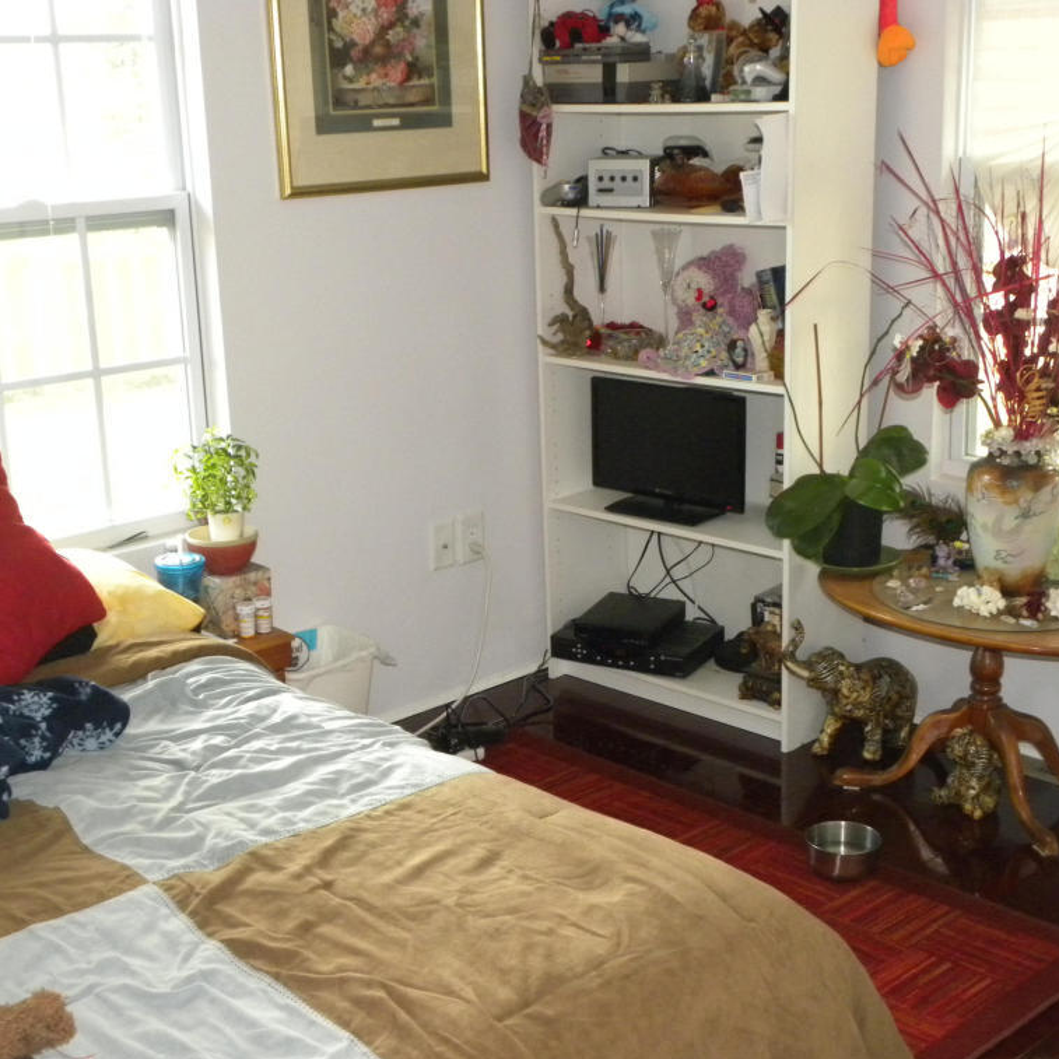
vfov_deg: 34.7
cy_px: 526
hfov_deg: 34.7
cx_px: 515
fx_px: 1696
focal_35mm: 49
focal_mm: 7.3
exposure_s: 1/40.7
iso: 400
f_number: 3.2
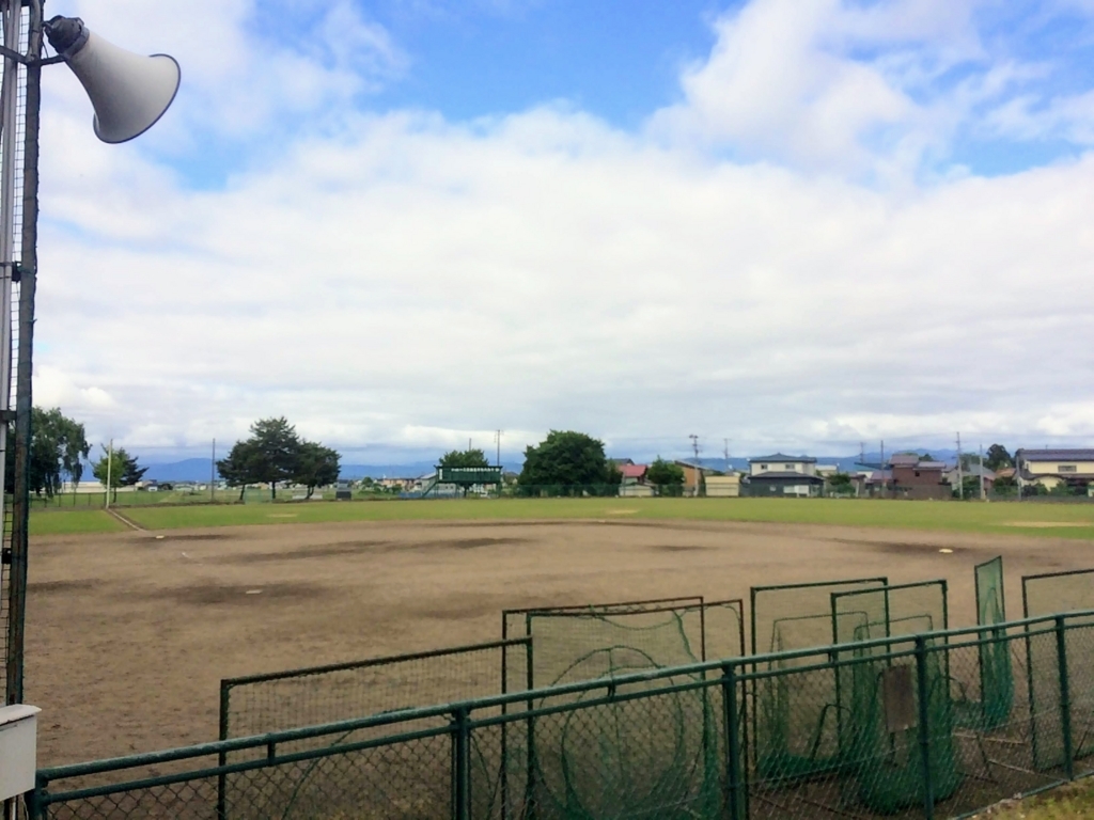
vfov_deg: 48.2
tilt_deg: +5.0
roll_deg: -0.2
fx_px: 917
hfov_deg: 61.7
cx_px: 547
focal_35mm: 29
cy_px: 410
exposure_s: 1/2128
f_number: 2.2
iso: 32
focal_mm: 4.15
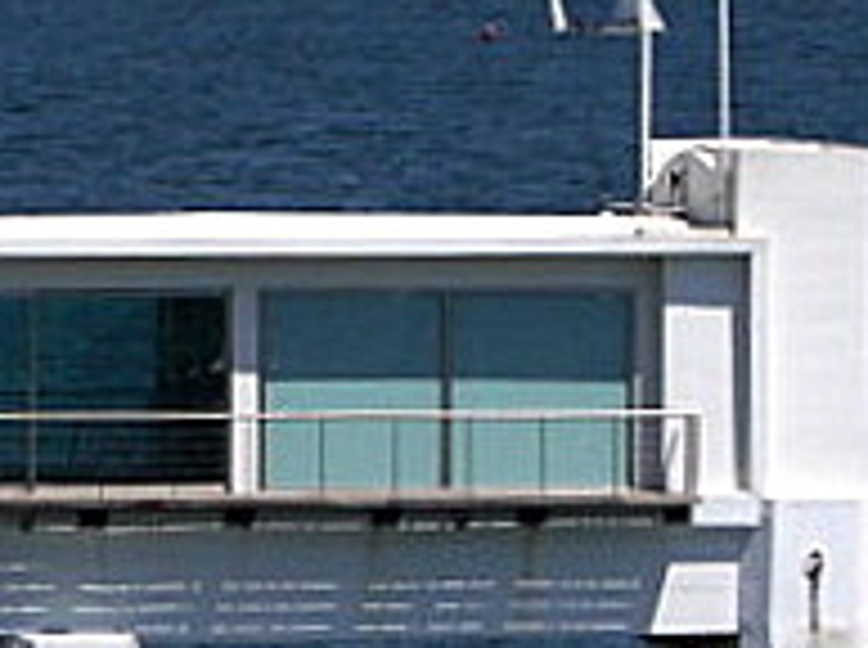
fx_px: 14967
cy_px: 783
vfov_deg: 2.5
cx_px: -1219
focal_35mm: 598
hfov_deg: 3.3
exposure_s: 1/800
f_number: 10
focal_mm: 45
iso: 100
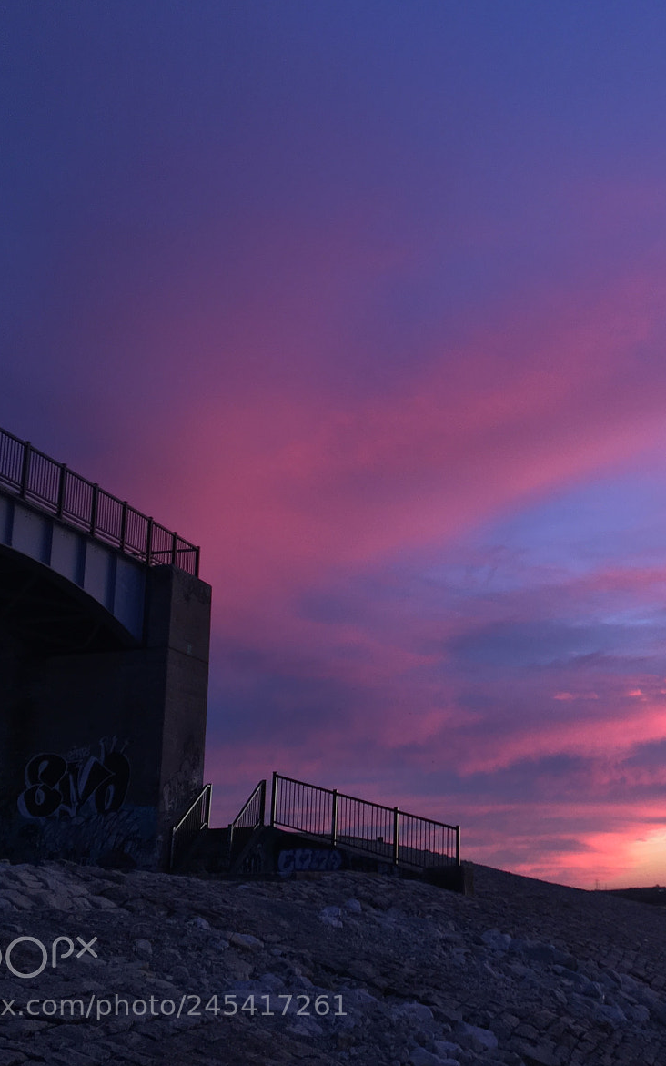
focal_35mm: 42
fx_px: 1220
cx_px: 600
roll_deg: +2.7
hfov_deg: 29.3
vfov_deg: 47.2
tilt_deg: +16.2
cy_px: 531
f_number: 2.2
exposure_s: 1/60
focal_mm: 4.15
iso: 32
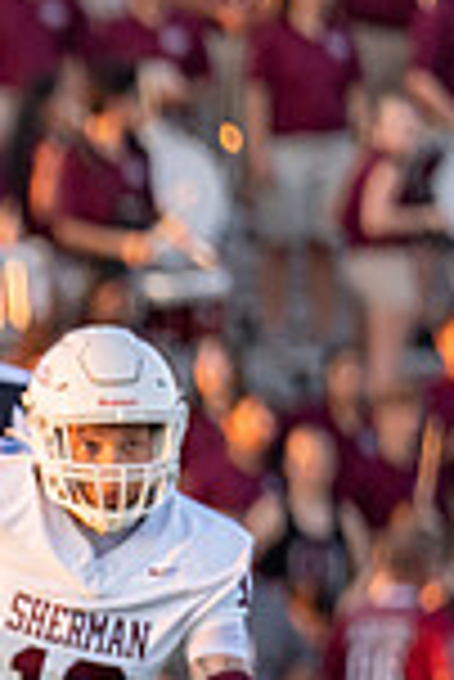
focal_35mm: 1073
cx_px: -995
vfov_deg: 1.9
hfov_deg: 1.3
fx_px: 20250
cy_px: 732
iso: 500
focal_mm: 200
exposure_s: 1/1250
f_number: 2.8
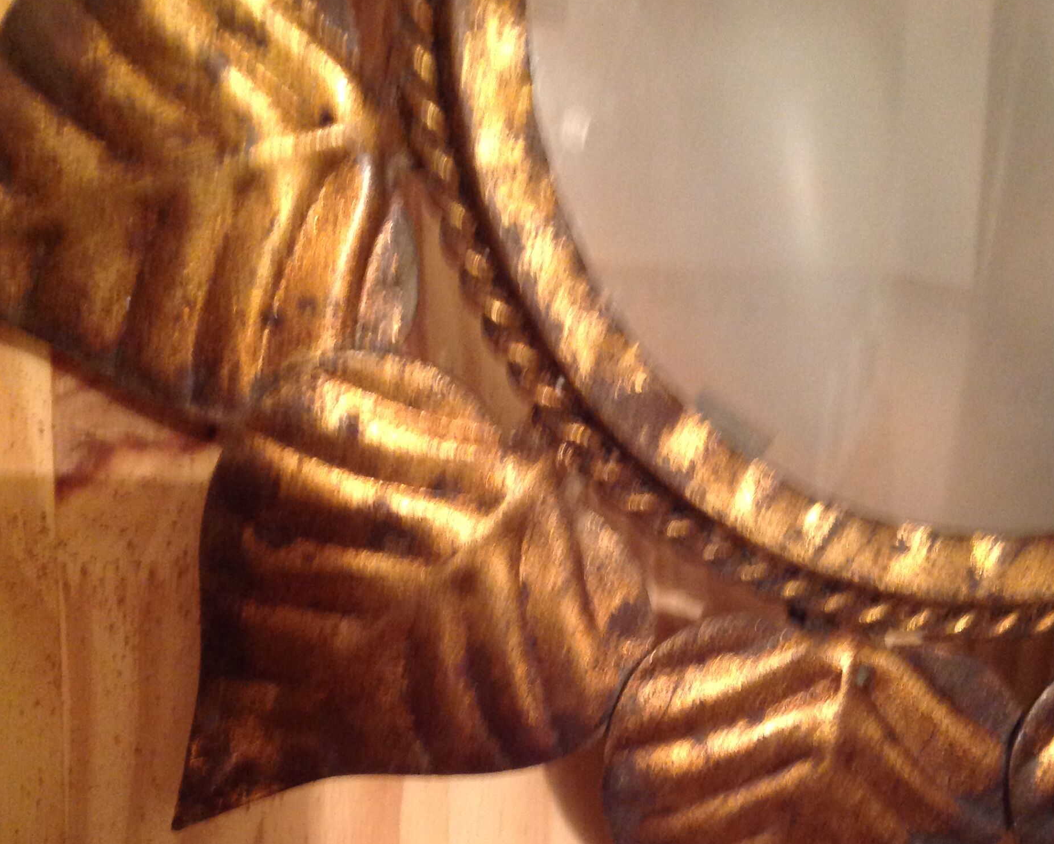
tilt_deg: -6.3
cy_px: 624
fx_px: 1497
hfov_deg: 38.8
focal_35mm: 48
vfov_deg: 31.0
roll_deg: -0.2
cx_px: 553
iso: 250
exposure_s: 1/15
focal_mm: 4.28
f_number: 2.4
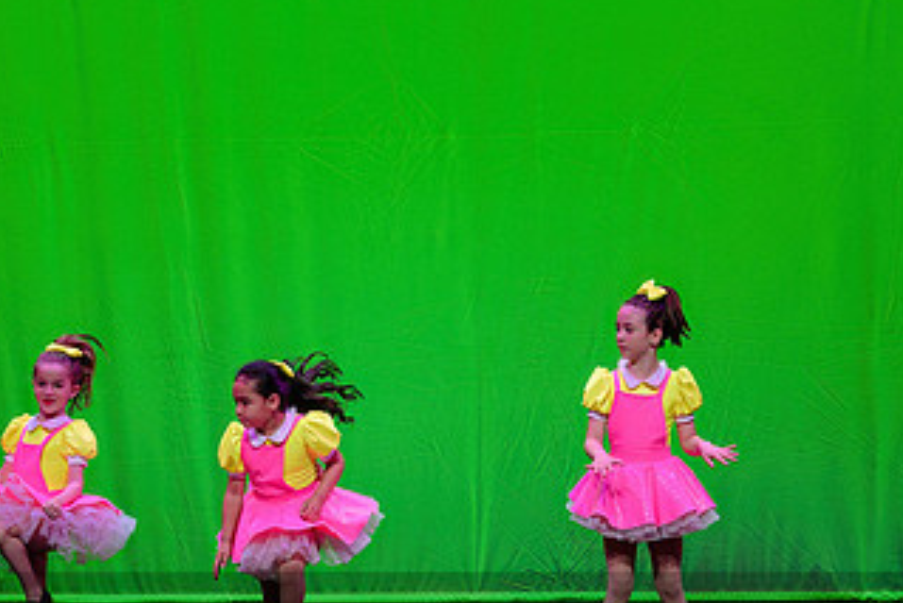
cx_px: 445
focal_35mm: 241
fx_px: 6048
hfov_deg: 8.5
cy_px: 250
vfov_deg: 5.7
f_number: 2.8
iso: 1250
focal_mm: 120
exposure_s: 1/400
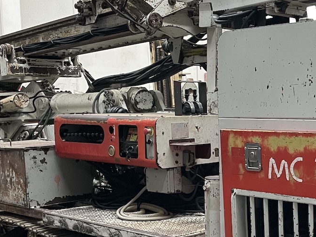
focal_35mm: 63
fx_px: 575
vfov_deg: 23.0
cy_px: 180
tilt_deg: -7.0
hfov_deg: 29.7
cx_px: 274
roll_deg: +0.2
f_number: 1.6
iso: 400
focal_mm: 4.2
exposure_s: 1/60
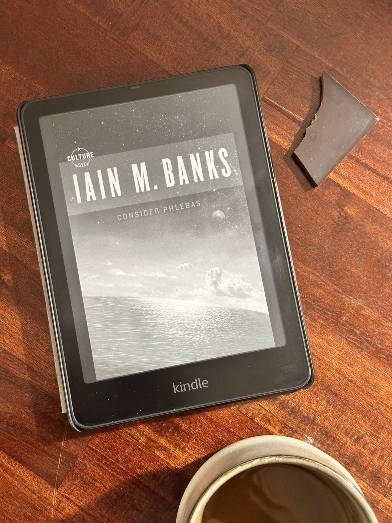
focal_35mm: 48
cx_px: 196
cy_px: 262
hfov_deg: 30.3
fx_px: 725
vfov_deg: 39.7
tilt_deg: -85.1
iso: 320
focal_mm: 6.86
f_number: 1.78
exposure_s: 1/33
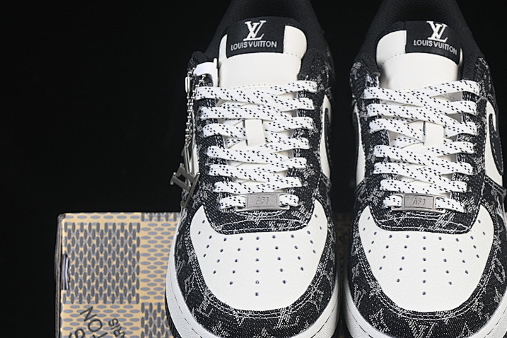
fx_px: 1591
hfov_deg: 18.1
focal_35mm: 113
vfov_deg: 12.1
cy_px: 225
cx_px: 334
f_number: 6.3
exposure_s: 1/60
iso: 160
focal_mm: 50
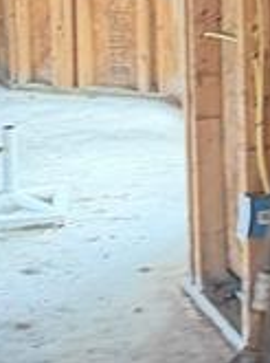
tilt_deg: -4.3
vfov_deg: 16.7
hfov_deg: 13.0
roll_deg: -0.5
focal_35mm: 112
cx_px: 255
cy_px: -90
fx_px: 1169
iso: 800
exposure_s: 1/60
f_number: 1.78
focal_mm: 6.76
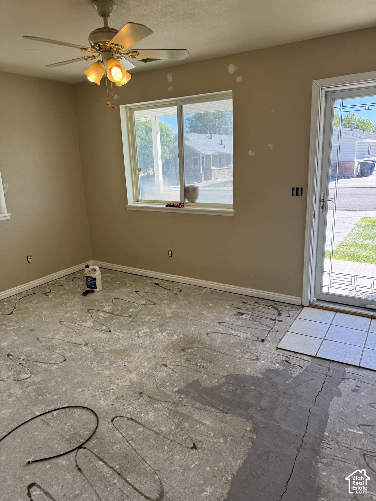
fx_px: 348
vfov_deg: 71.6
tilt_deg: -14.4
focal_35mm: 24
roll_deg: +2.5
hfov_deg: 56.8
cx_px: 188
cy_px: 250
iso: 80
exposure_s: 1/428
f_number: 1.78
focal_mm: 6.76
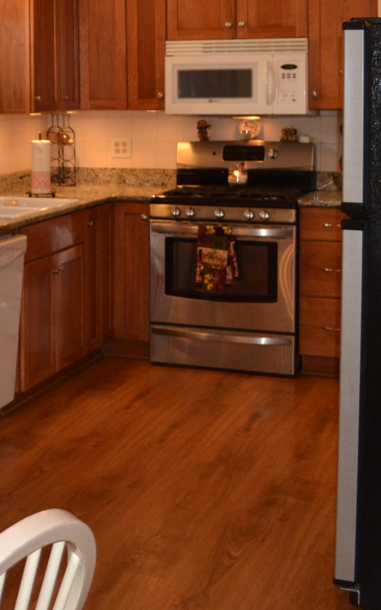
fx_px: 1113
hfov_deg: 17.9
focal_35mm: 67
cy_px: 122
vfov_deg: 29.9
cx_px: -137
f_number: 4
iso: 400
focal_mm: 18
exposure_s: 1/80
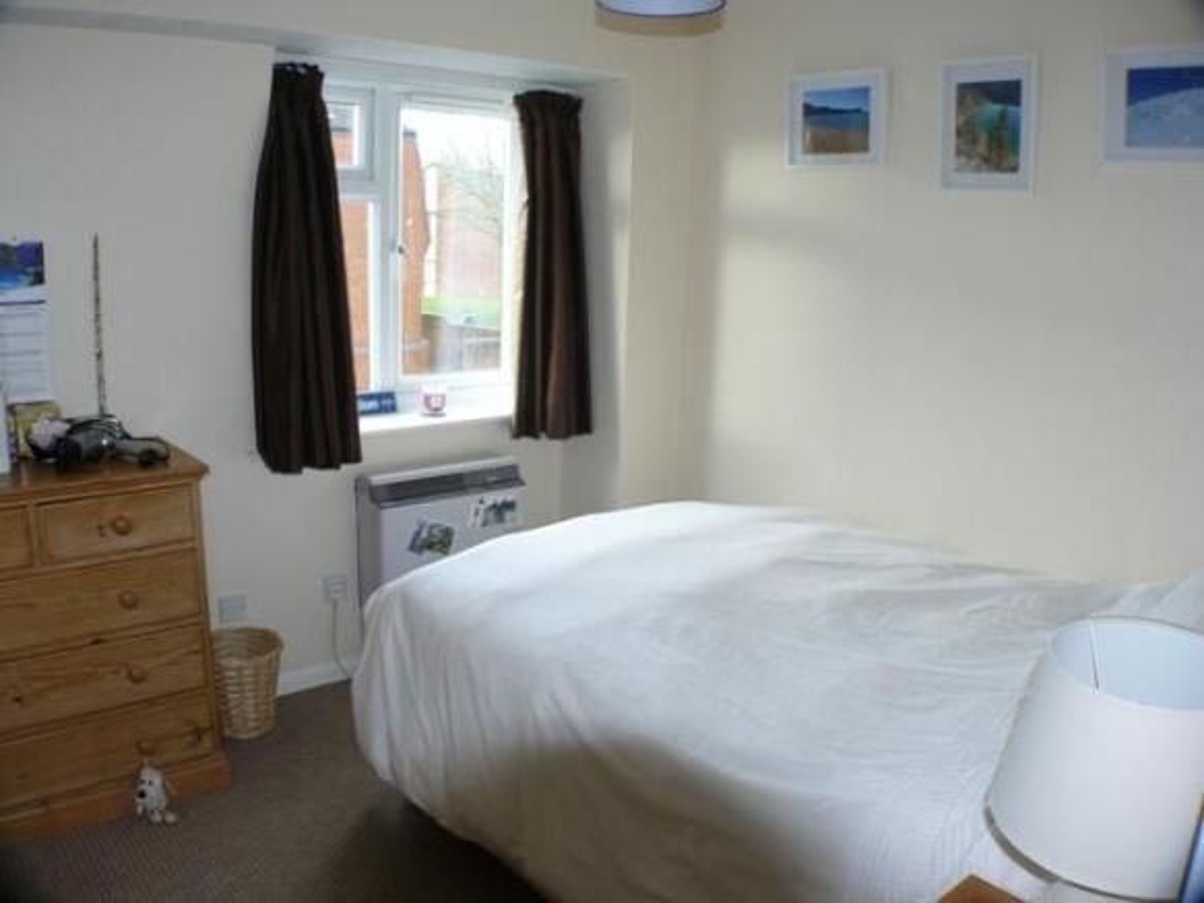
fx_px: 1252
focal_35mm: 36
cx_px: 602
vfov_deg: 39.6
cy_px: 452
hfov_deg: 51.4
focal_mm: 6
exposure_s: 1/25
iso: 100
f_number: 2.8
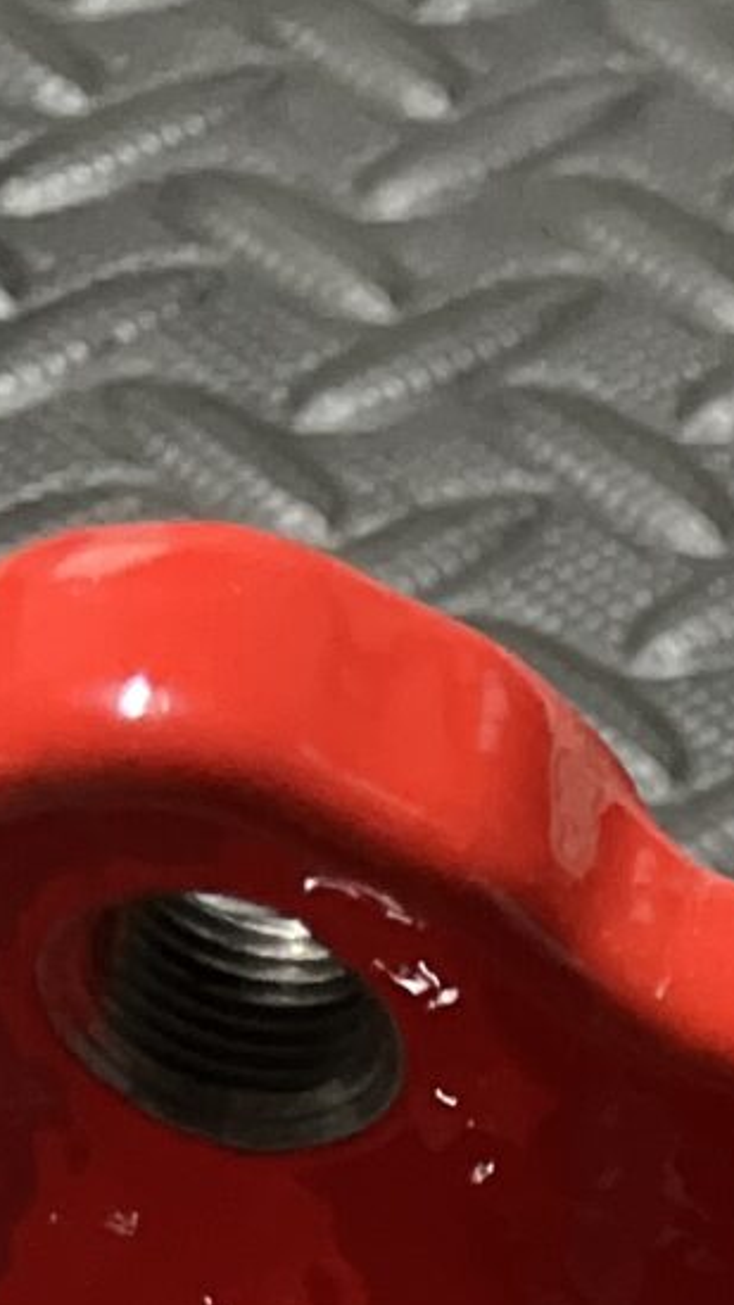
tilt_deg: -57.4
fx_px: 4565
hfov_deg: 8.1
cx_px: 2024
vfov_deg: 14.5
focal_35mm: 132
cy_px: 2251
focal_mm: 5.1
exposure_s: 1/25
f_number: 1.6
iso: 640
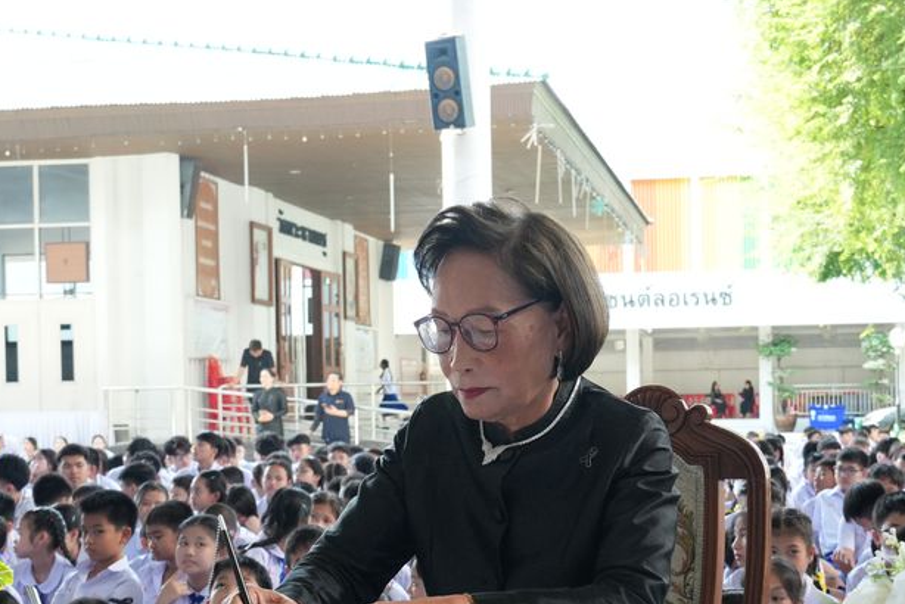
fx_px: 1781
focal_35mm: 71
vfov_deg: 19.2
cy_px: 438
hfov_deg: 28.5
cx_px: 538
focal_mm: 29
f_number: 5.6
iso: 1600
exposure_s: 1/250
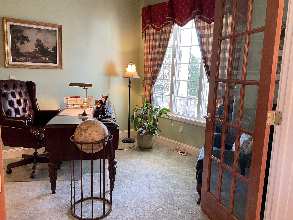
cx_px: 146
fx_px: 245
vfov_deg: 48.2
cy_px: 110
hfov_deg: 61.7
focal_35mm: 29
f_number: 1.8
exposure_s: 1/60
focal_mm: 3
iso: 125
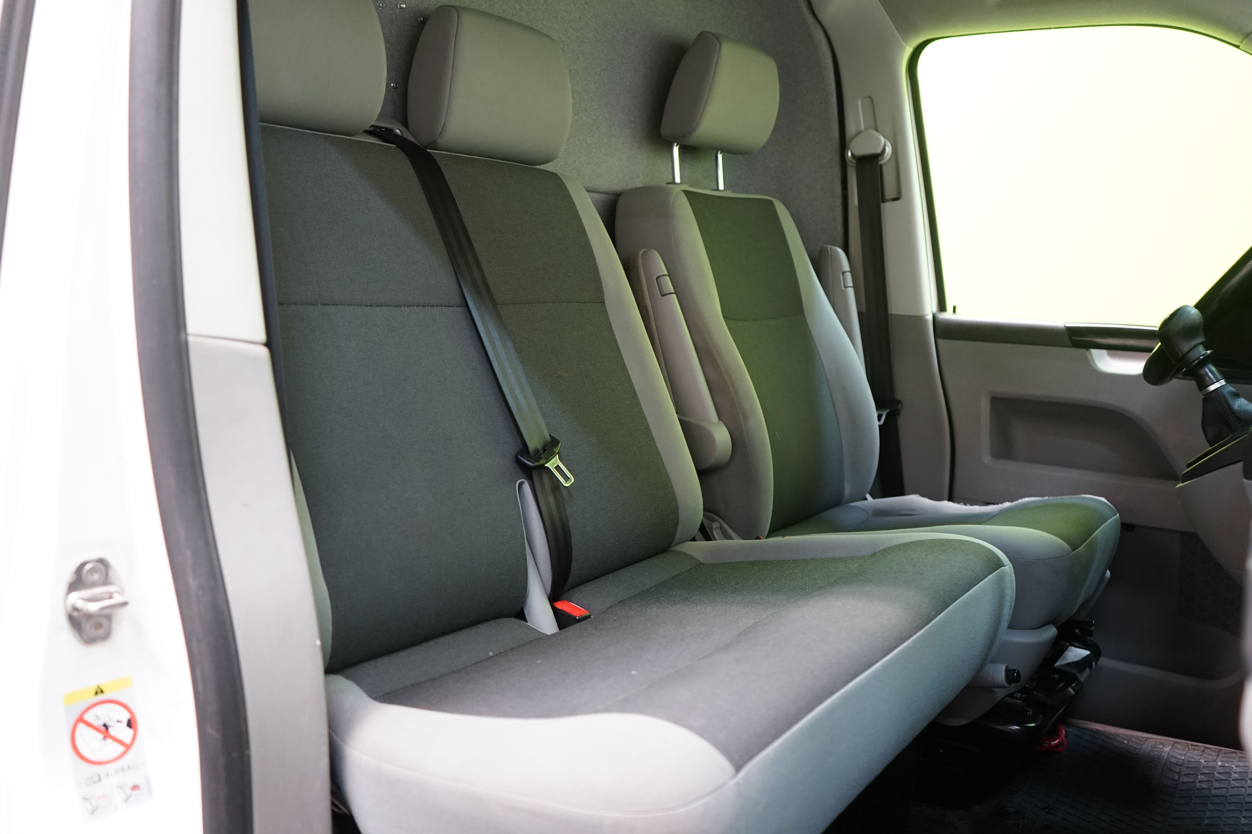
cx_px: 626
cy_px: 417
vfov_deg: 46.4
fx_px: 974
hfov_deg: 65.5
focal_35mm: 28
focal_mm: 28
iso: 1250
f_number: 3.5
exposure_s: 1/30
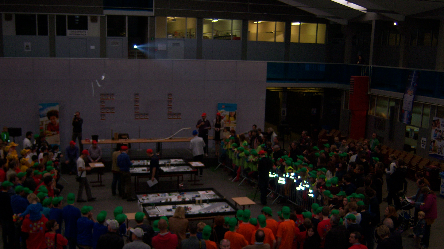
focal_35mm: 43
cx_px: 211
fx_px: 506
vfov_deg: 27.5
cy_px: 170
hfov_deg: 47.3
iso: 125
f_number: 2.8
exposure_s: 1/60
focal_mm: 7.5
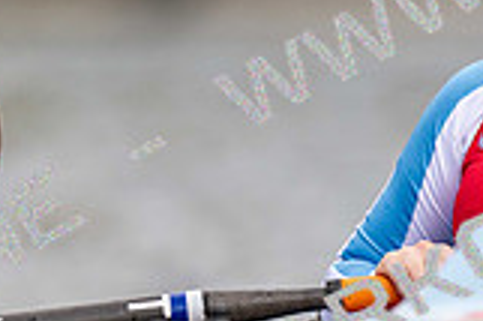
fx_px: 29017
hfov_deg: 1.0
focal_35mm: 2165
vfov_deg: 0.6
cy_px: 134
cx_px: 585
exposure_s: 1/2500
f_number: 4
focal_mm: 600
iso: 360
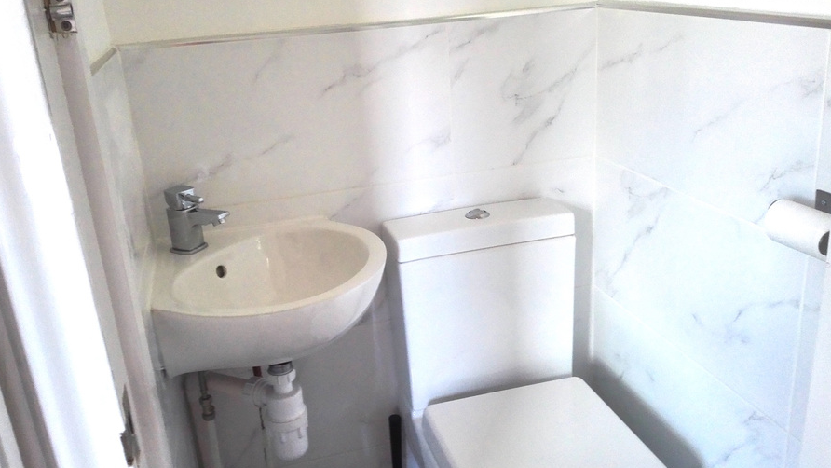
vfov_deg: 34.7
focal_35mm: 34
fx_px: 749
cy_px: 226
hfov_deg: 58.0
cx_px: 405
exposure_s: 1/33.3
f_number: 2
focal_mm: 3.8
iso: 200
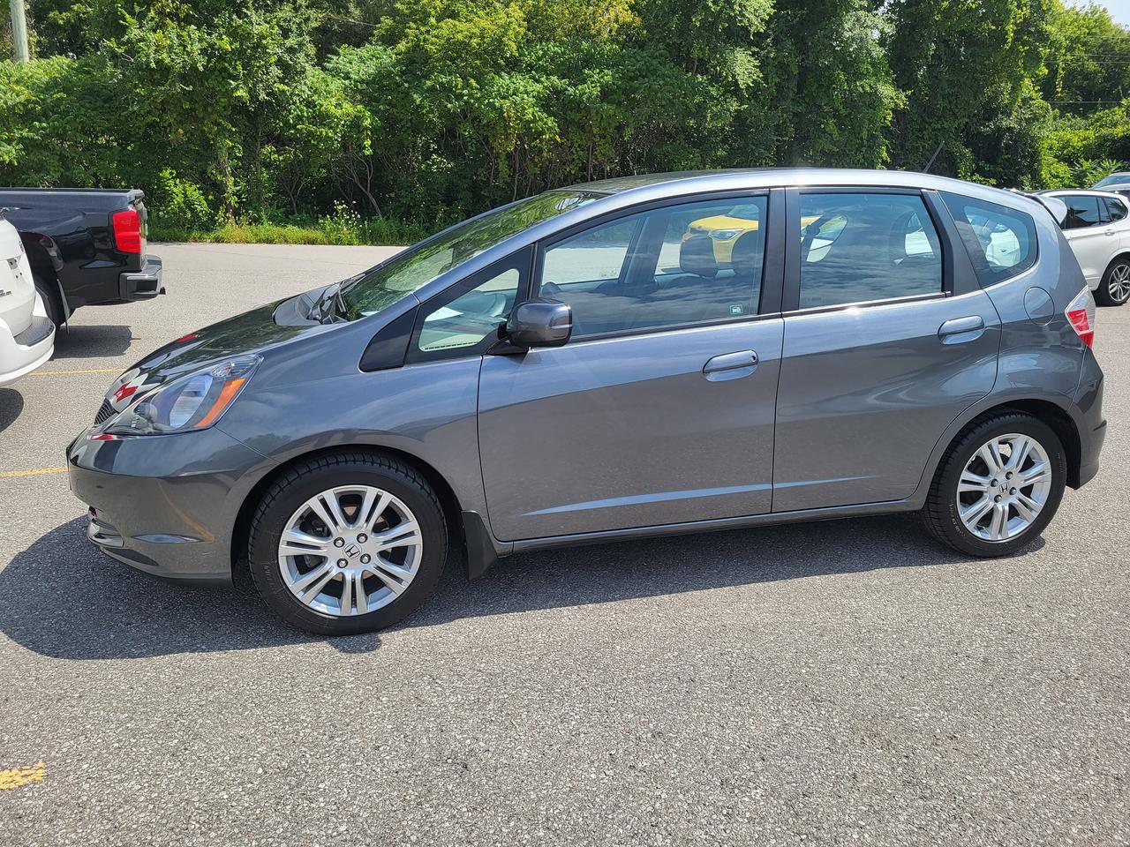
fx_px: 849
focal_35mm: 26
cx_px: 565
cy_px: 424
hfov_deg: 67.3
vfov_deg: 53.1
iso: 40
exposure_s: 1/1761
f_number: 1.8
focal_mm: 5.4
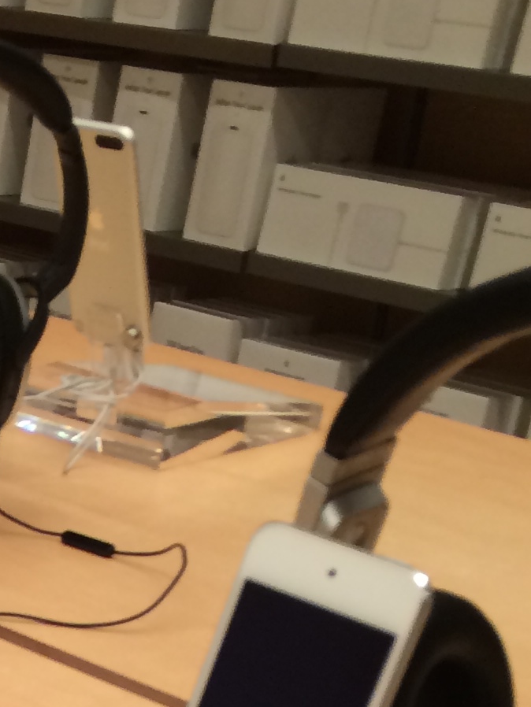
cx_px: -429
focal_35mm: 109
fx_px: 2228
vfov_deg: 16.2
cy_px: 1112
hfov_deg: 12.4
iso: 80
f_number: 2.2
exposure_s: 1/30
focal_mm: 4.12
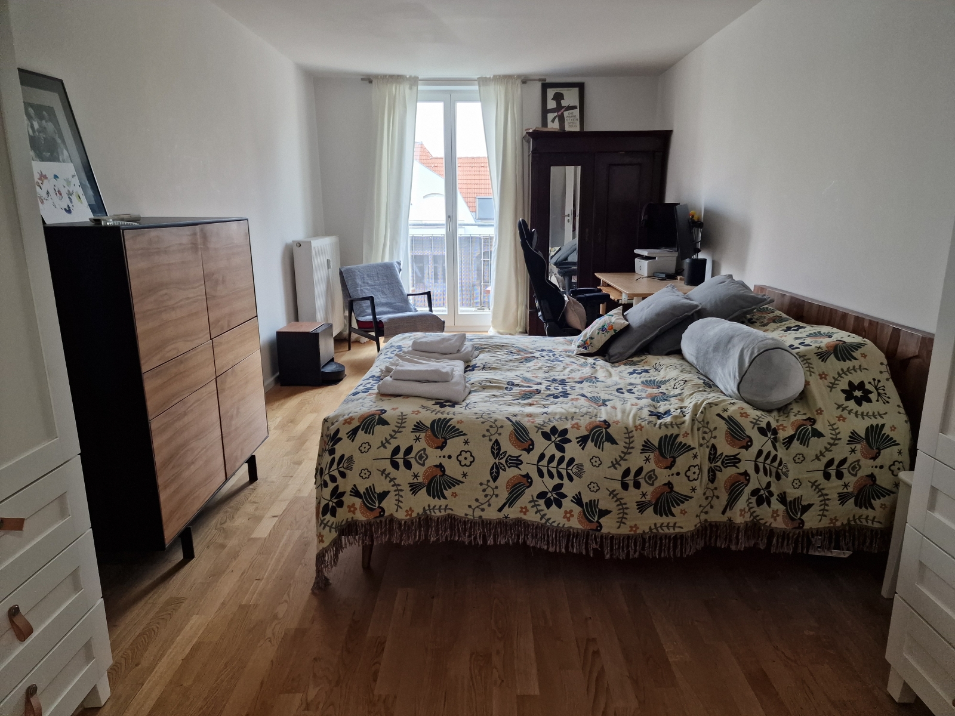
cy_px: 358
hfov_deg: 73.9
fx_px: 635
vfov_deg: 58.9
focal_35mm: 23
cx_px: 478
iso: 400
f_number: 1.8
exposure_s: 1/100
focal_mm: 6.4
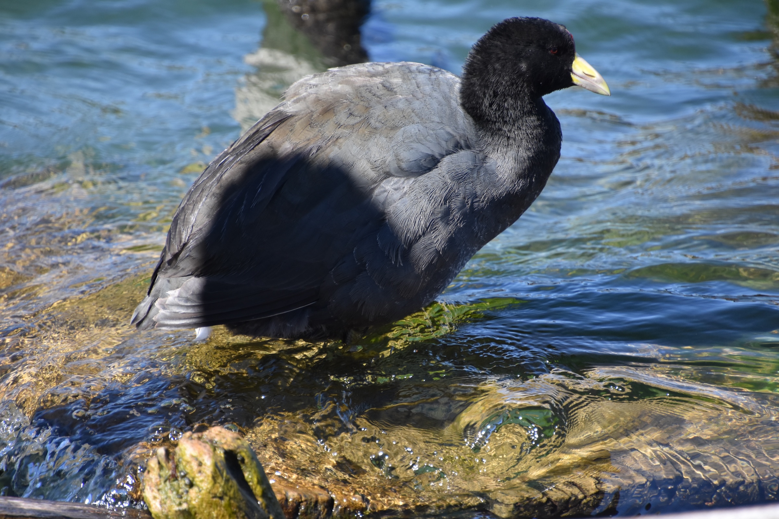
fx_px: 12009
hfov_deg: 3.7
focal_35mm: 555
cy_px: 260
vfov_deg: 2.5
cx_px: 390
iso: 800
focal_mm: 370
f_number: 6.3
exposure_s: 1/1000
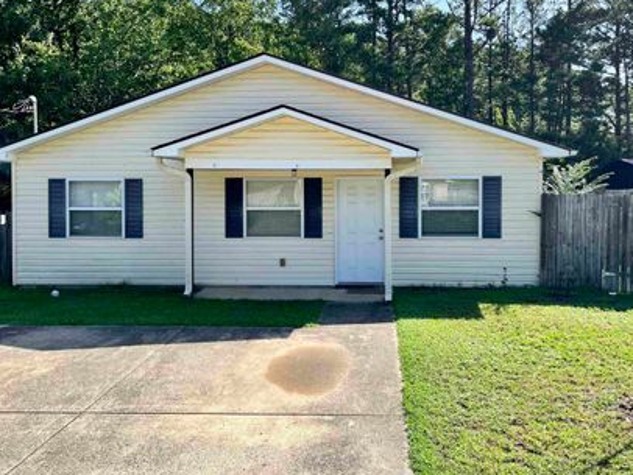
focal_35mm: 32
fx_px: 586
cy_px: 200
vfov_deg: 44.1
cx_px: 338
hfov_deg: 56.7
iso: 50
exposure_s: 1/1695
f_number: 1.6
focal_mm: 5.1
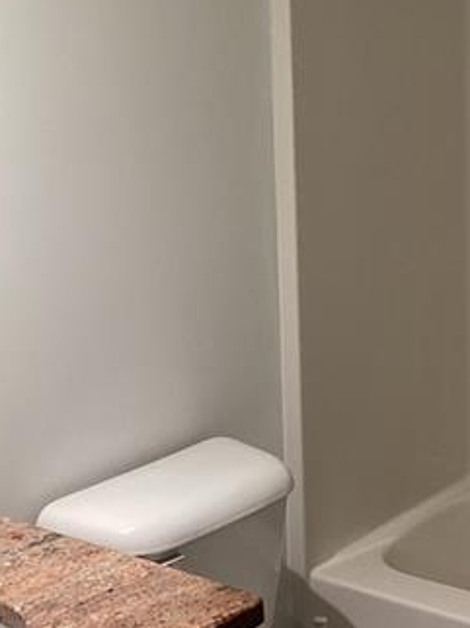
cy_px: 164
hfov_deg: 19.8
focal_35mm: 74
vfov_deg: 26.0
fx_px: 1341
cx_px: 135
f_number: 2.4
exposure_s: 1/60
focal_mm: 3.3
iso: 80
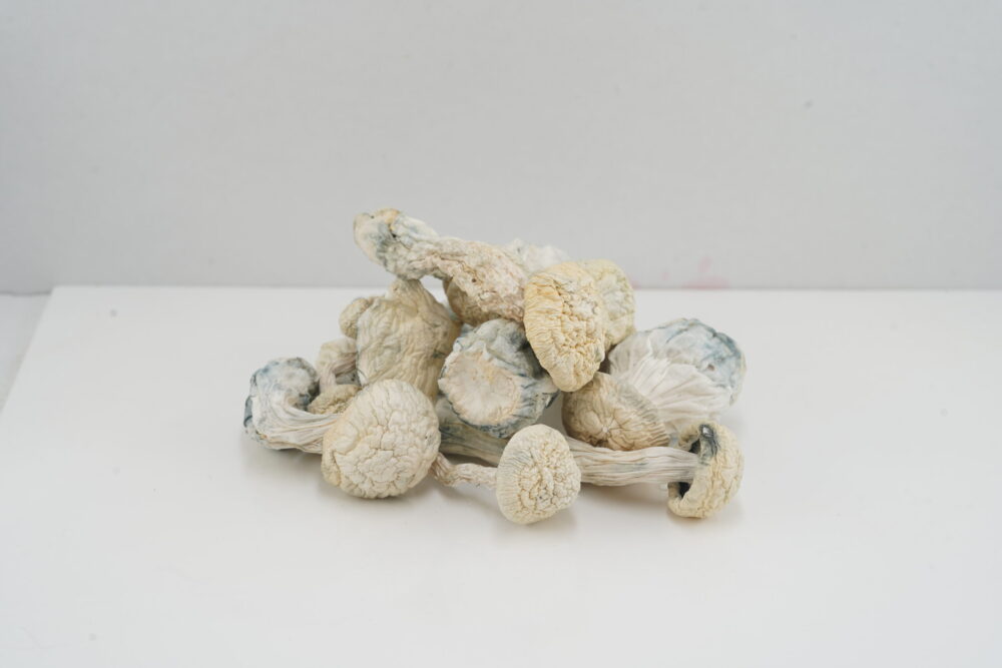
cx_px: 501
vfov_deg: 19.5
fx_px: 1948
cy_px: 334
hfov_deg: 28.8
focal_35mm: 70
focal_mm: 70
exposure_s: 1/40
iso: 100
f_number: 10
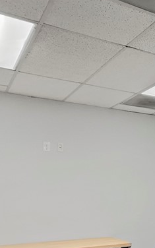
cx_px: 237
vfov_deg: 26.6
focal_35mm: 75
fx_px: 507
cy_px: 222
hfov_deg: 15.9
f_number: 1.5
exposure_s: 1/120
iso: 64
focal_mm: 5.7
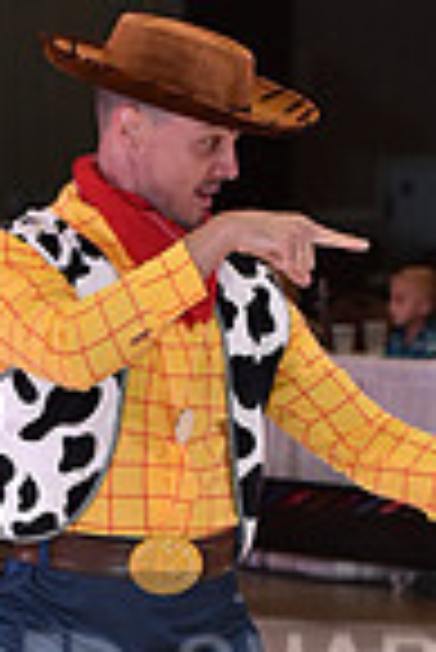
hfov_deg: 3.4
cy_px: 724
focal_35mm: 400
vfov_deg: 5.1
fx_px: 7249
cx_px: 452
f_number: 6.3
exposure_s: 1/250
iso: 1600
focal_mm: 100
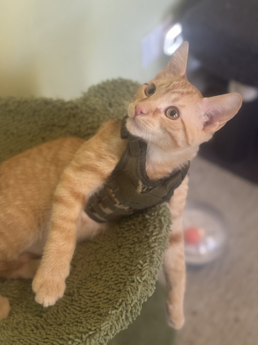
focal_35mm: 48
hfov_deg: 30.3
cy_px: 172
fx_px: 477
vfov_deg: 39.7
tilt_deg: -52.8
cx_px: 129
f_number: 1.78
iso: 320
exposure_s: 1/40
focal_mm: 6.76
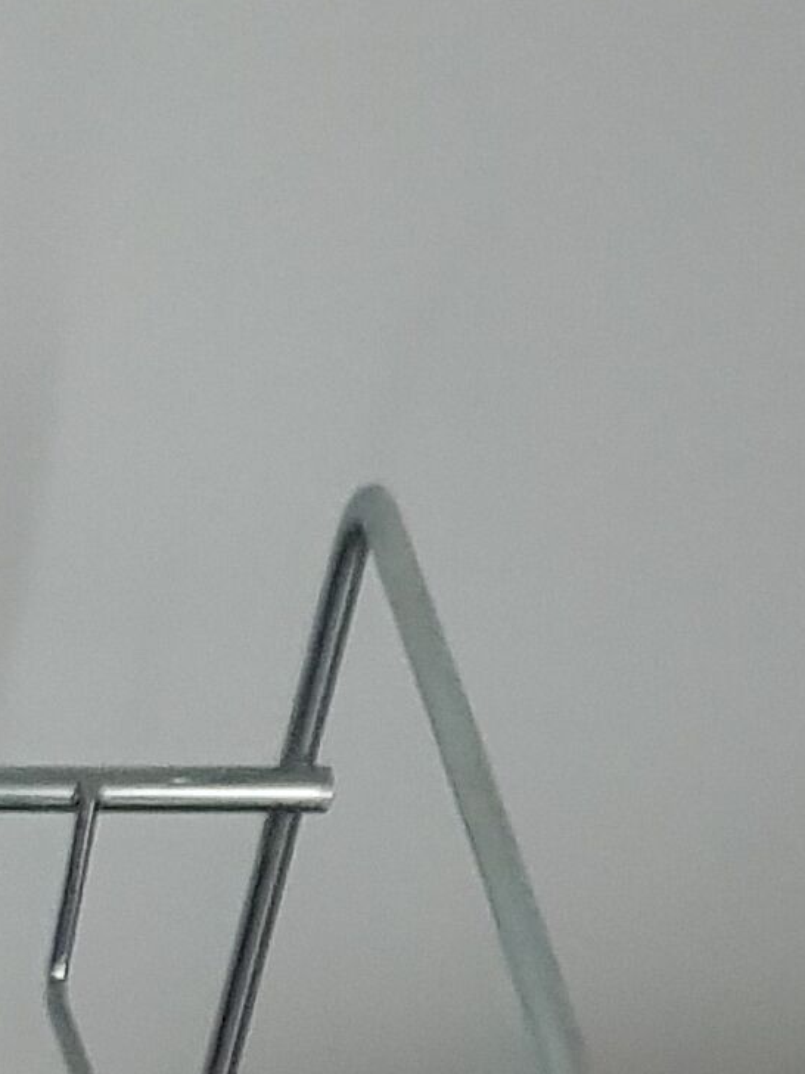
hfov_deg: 9.1
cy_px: 2868
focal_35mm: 144
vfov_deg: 10.8
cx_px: -1222
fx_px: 4465
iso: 250
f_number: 1.7
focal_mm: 4.2
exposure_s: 1/10
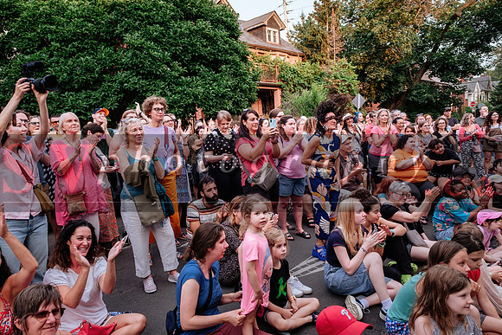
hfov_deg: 73.7
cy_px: 168
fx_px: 335
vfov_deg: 53.2
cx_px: 251
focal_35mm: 24
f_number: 4
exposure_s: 1/250
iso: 800
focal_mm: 16
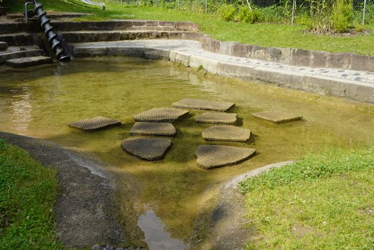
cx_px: 187
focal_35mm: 42
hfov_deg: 46.4
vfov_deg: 31.9
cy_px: 125
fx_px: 436
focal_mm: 28
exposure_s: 1/125
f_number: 9
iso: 100
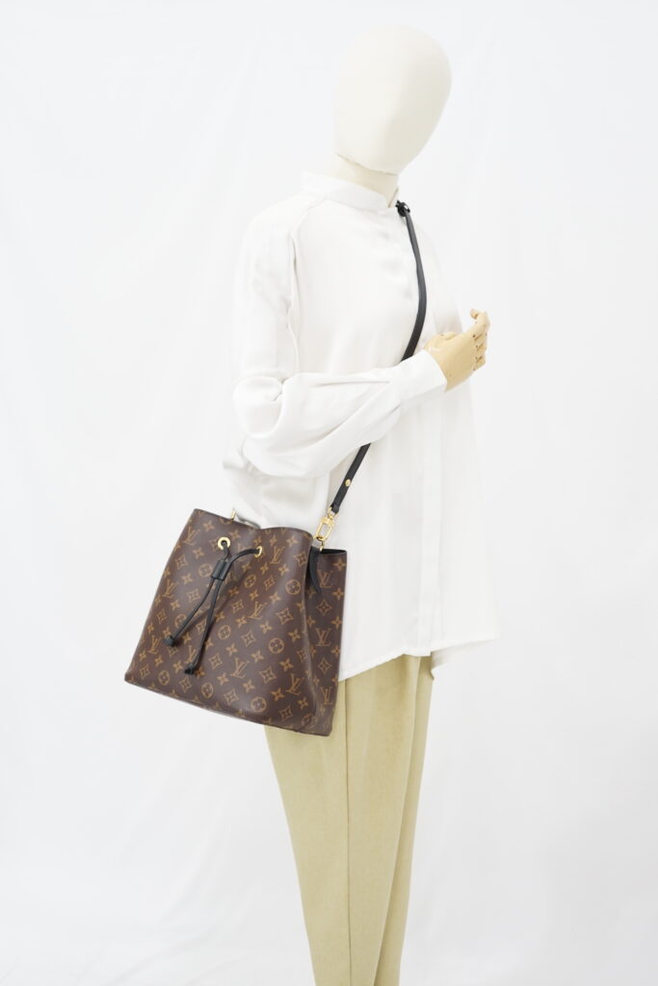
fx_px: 1370
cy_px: 493
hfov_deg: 27.0
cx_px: 329
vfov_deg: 39.6
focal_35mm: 50
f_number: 6.3
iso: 640
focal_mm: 50
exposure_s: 1/6
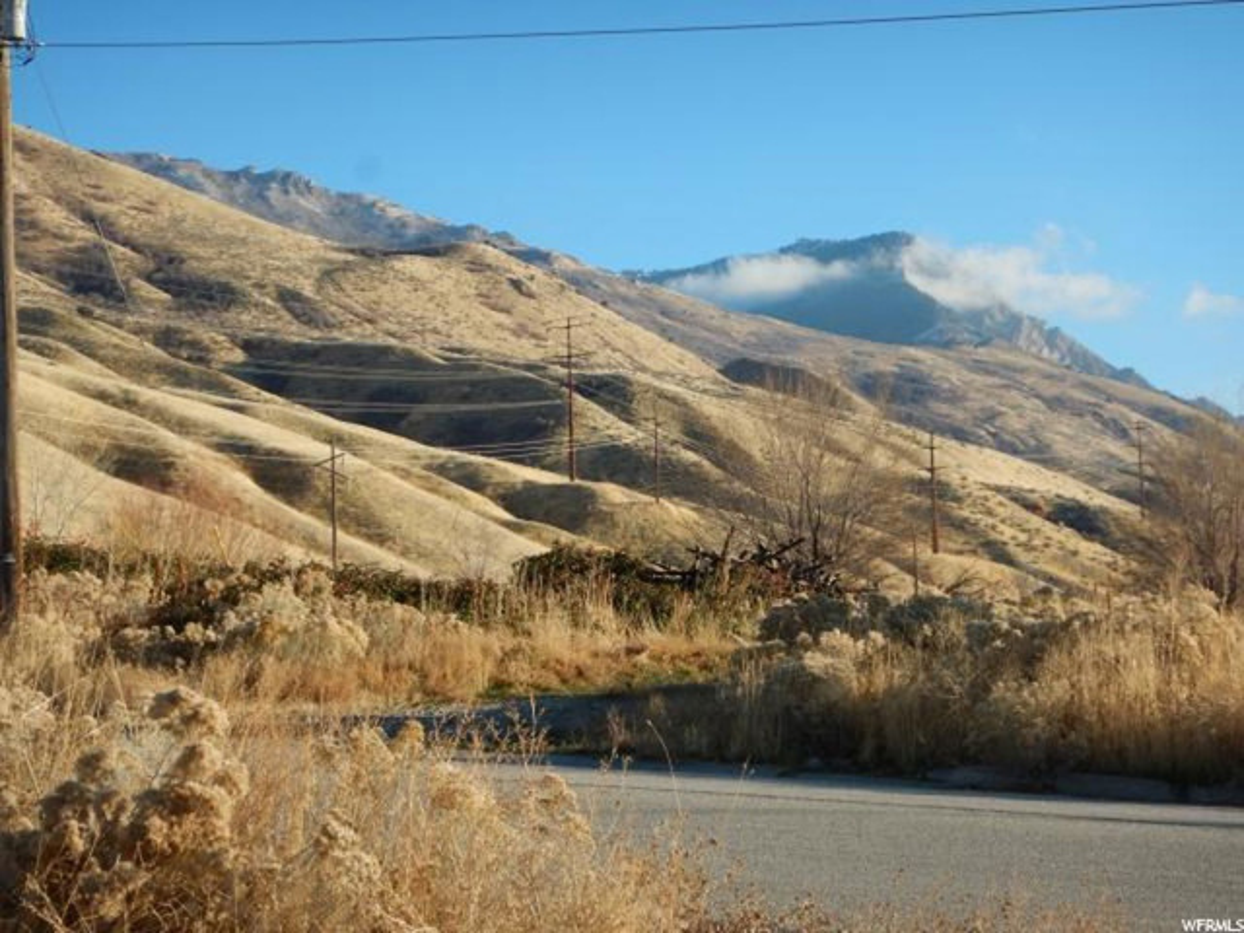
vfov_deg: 20.4
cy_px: 466
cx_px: 622
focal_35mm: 72
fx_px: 2587
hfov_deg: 27.0
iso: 125
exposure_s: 1/500
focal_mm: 13
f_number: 4.5
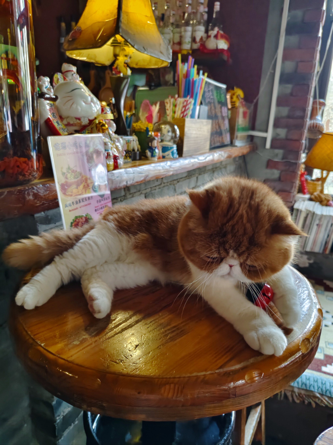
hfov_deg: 58.9
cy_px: 222
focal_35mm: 23
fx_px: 295
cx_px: 166
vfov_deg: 73.9
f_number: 1.88
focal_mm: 5.56
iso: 1411
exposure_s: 1/101
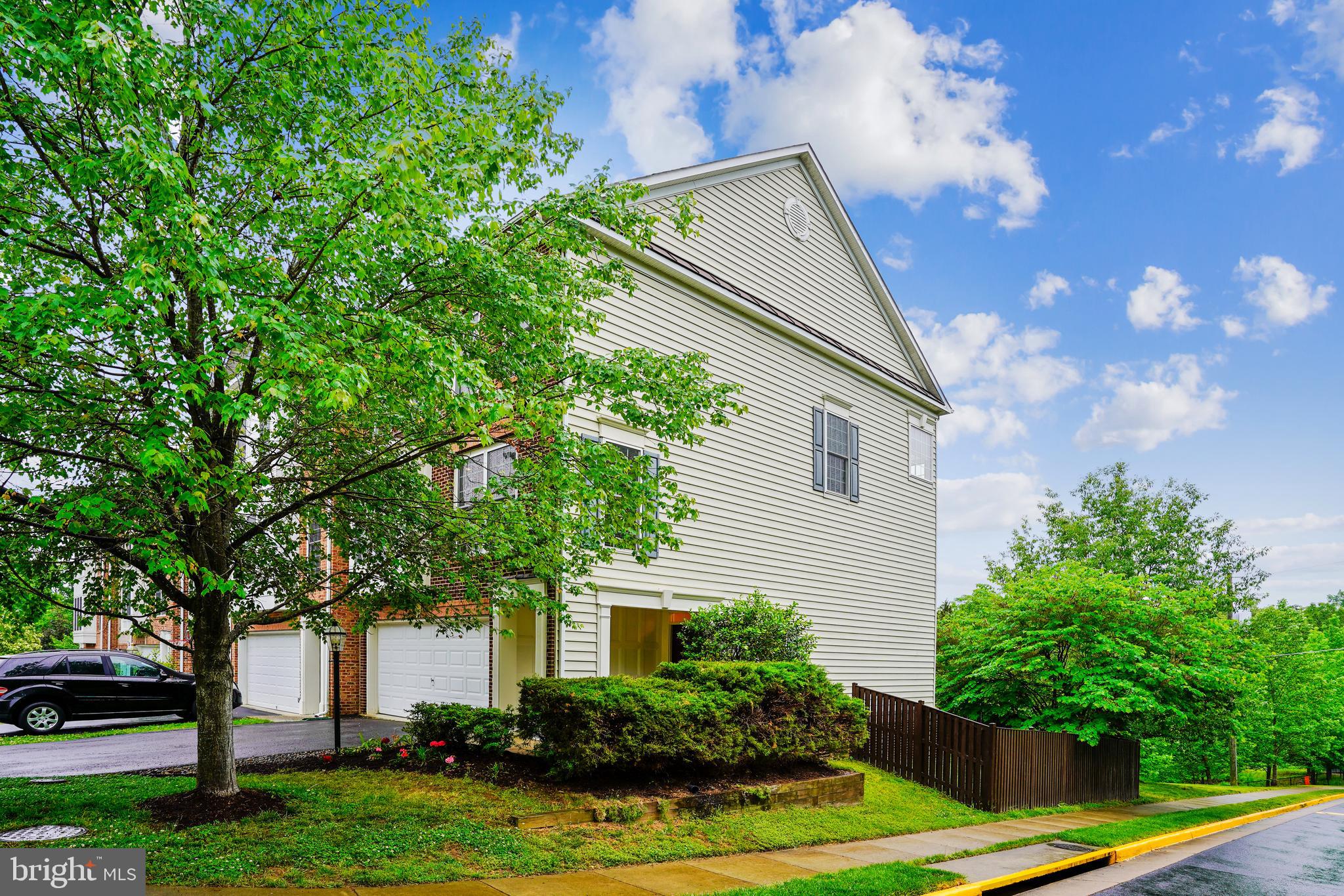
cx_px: 672
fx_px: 672
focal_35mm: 18
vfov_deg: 67.4
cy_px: 448
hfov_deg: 90.0
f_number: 5.6
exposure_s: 1/80
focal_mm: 18
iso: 100
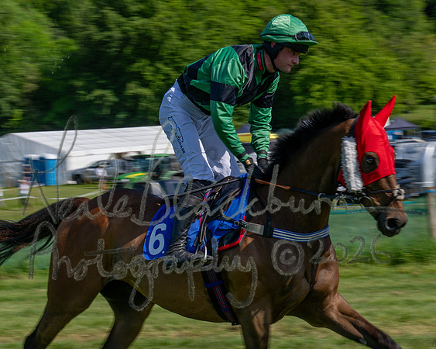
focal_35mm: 118
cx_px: 218
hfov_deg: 16.3
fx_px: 1526
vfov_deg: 13.0
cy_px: 174
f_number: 14
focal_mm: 70
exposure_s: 1/160
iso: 160
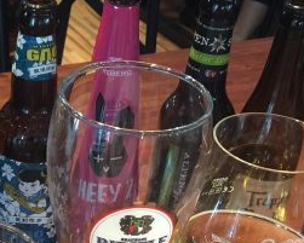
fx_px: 711
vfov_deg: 19.3
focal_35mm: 79
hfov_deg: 23.6
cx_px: 38
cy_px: 176
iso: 125
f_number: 2.2
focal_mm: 4.15
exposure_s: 1/10
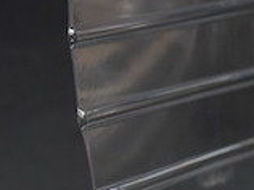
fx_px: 2037
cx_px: 481
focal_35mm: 278
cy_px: 240
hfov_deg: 6.9
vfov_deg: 5.3
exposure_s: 1/50
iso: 200
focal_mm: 39
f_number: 2.8
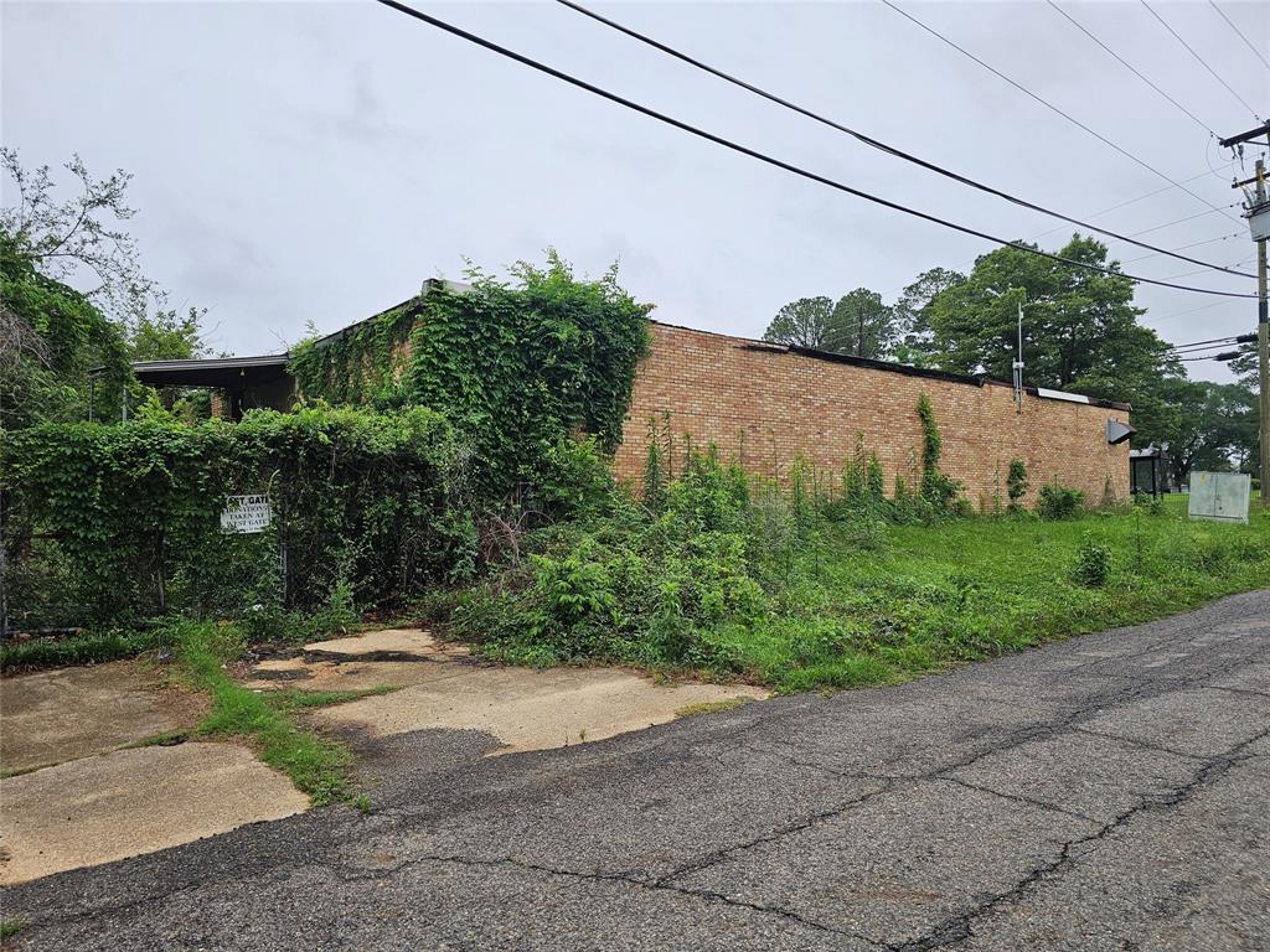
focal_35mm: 23
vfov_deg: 58.9
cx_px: 635
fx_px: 844
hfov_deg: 73.9
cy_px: 476
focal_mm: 6.3
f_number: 1.7
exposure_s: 1/180
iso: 25
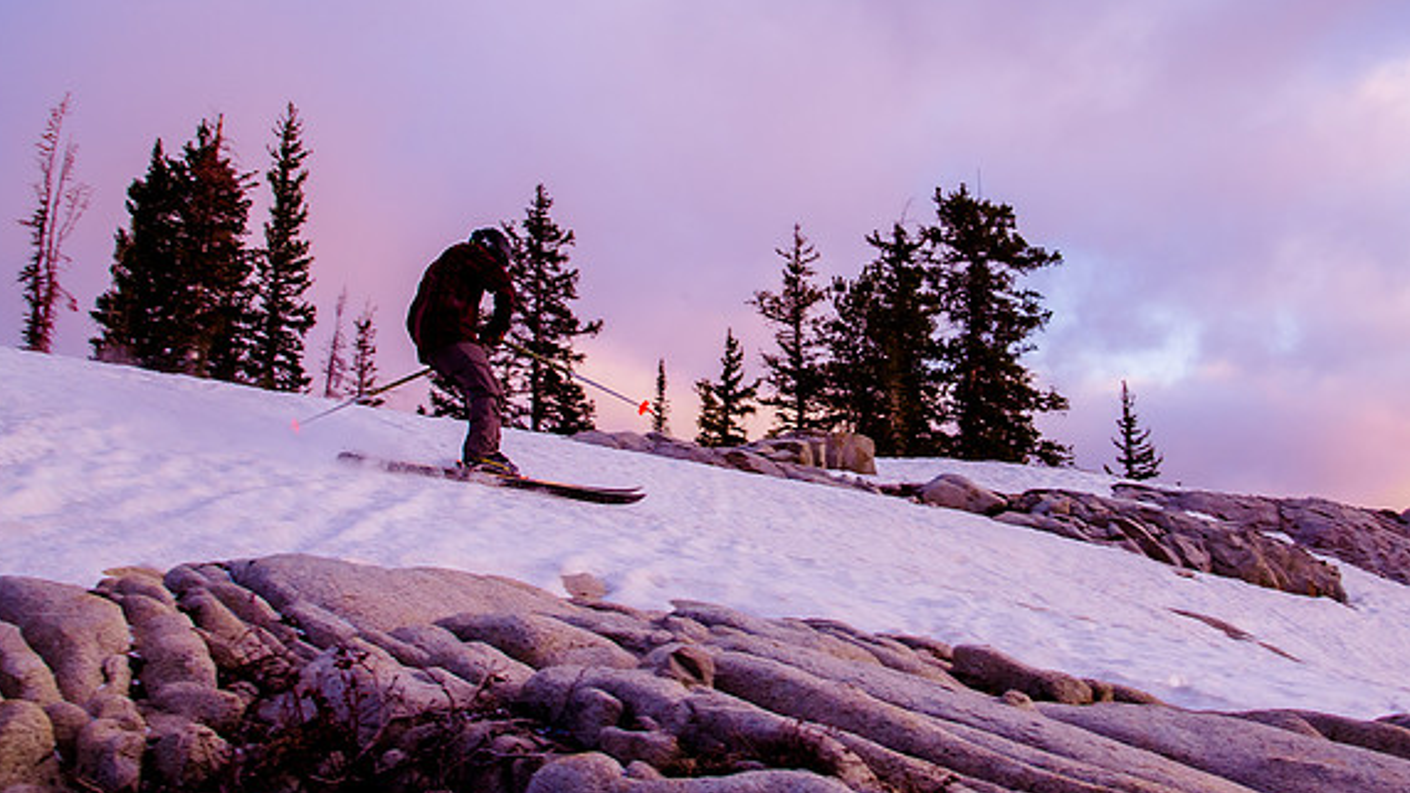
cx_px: 843
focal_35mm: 37
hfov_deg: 53.7
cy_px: 287
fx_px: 1383
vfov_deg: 31.8
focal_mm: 24
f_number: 8
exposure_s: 1/200
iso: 1250
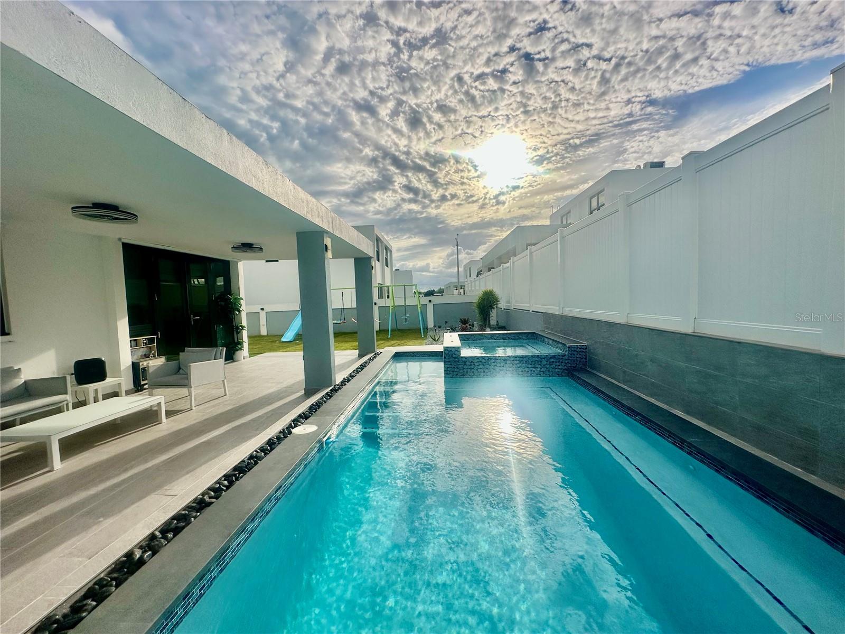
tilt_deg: -3.2
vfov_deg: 85.7
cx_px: 422
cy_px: 317
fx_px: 342
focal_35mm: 14
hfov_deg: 102.1
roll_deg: +1.4
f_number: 2.2
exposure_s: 1/4831
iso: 50
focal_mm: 2.22
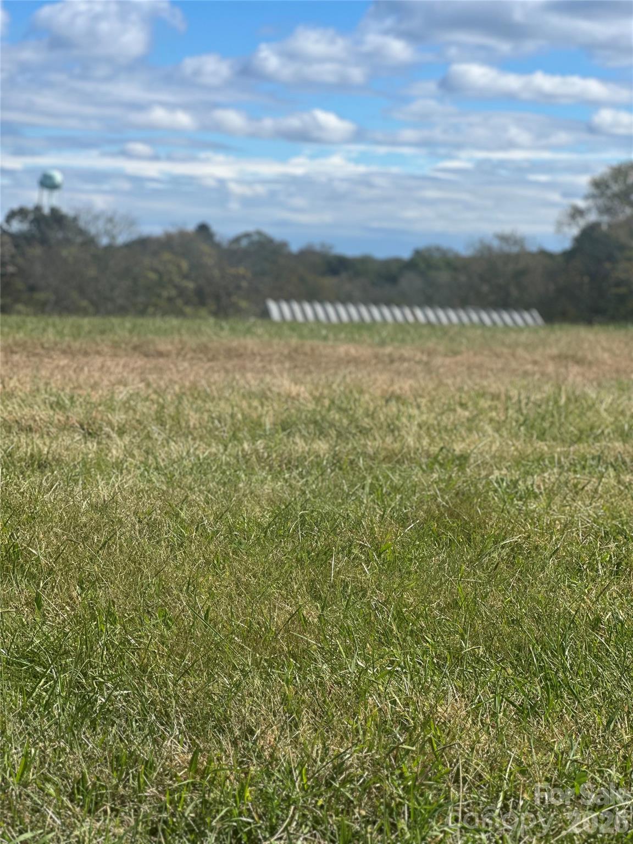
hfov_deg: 19.1
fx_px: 1877
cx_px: 316
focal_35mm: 77
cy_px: 422
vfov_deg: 25.3
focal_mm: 9
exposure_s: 1/903
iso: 32
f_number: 2.8
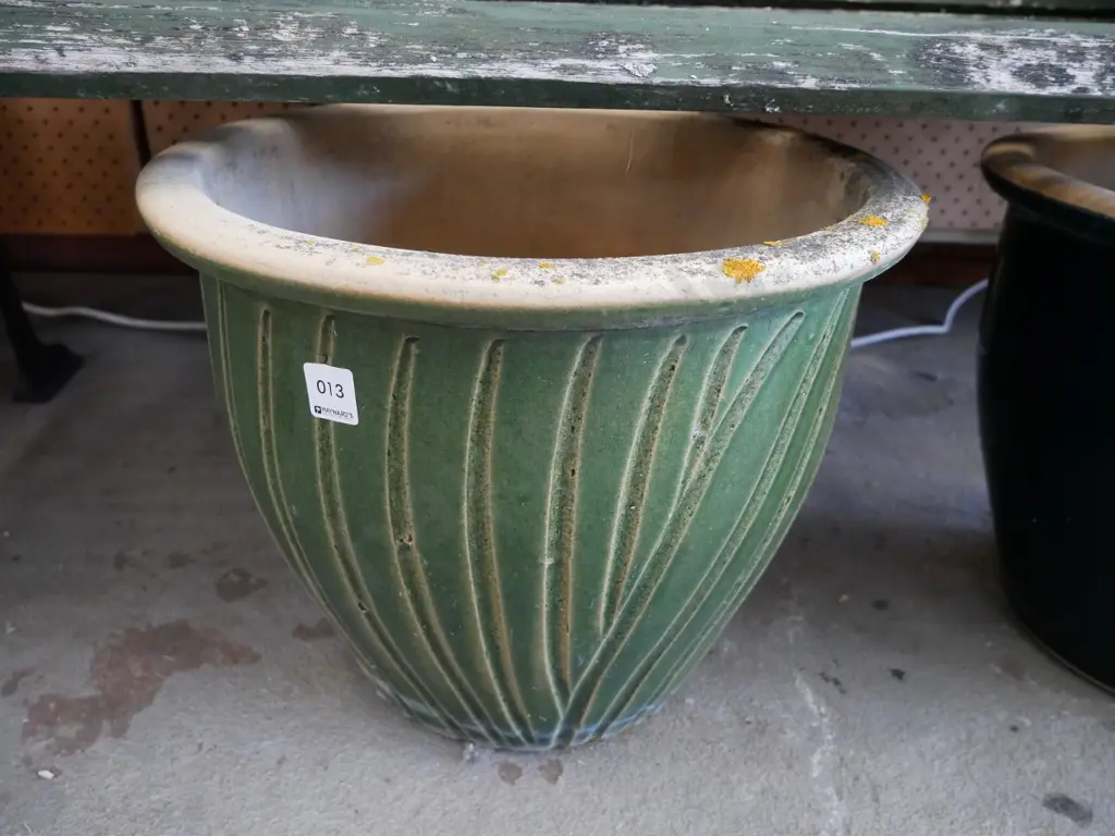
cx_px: 558
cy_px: 418
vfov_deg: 46.8
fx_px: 966
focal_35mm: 30
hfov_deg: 60.0
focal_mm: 15
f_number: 4
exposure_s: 1/60
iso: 2500
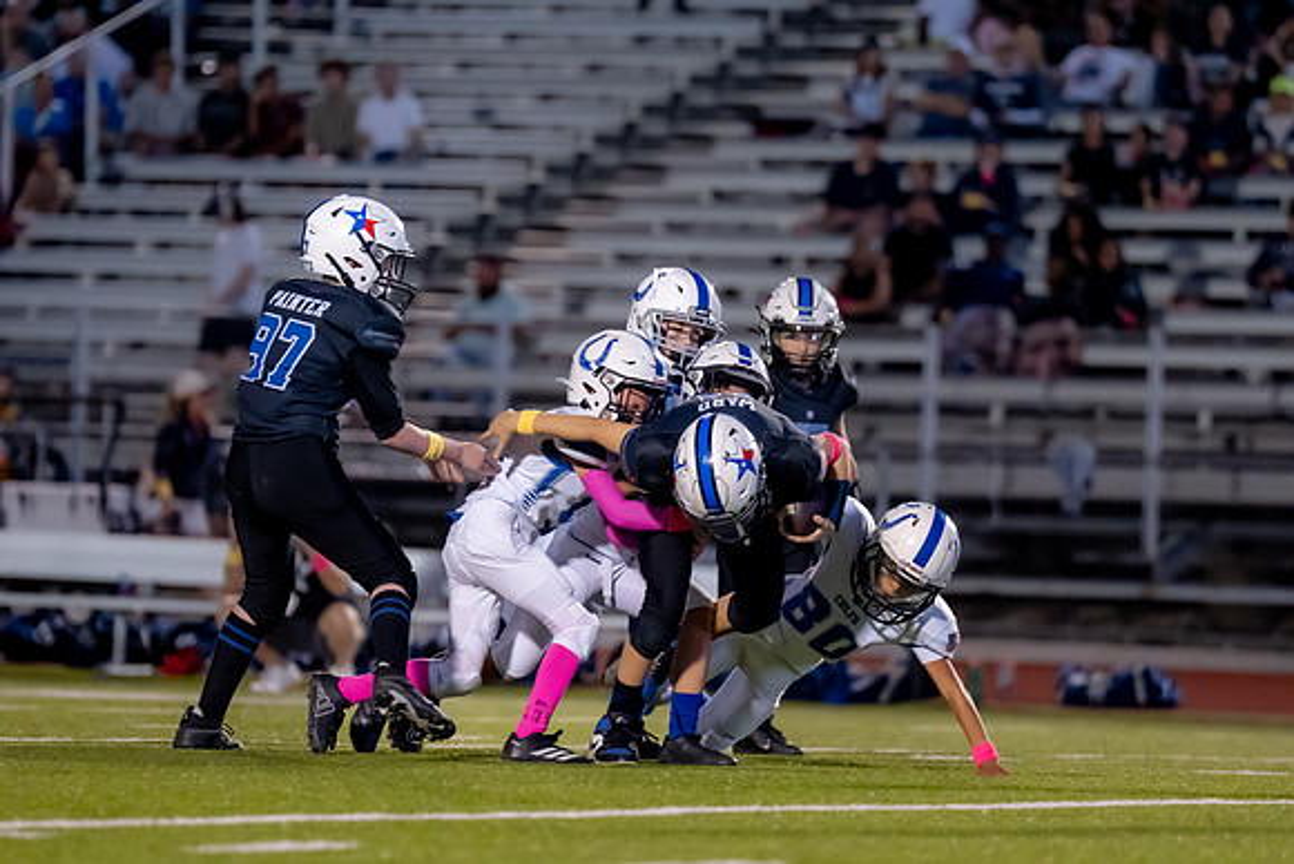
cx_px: 631
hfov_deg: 6.1
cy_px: 436
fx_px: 12068
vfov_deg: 4.1
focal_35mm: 336
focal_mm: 200
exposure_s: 1/1000
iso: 2500
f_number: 2.8
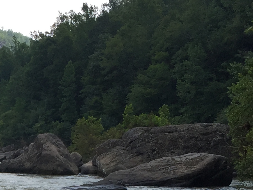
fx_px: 768
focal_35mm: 105
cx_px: -54
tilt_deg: -9.0
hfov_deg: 17.8
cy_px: 286
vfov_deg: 13.3
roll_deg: -0.6
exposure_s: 1/1130
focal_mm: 4.15
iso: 32
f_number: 2.2
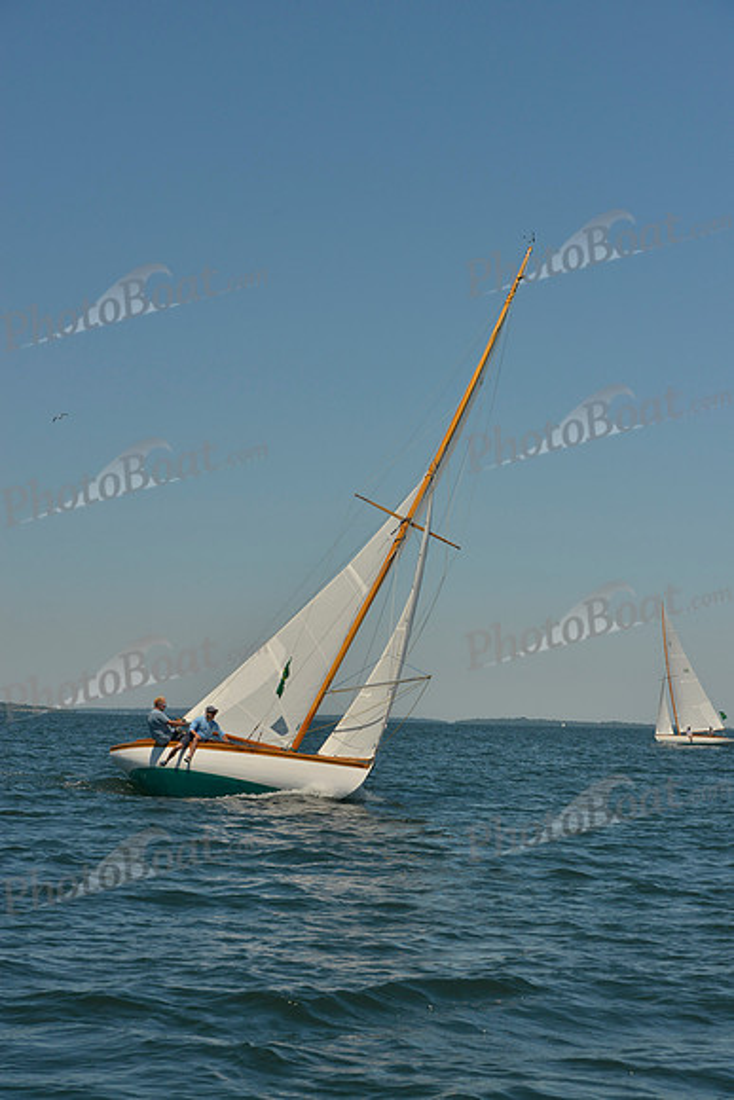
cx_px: 367
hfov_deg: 19.5
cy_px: 550
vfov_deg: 28.8
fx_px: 2139
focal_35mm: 70
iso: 280
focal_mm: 70
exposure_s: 1/800
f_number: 9
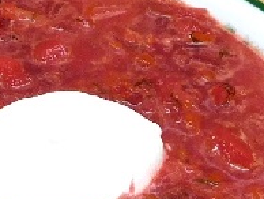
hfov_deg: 26.8
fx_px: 542
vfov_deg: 19.6
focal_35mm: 71
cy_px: 239
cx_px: 50
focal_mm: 4
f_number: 3
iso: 125
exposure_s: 1/40
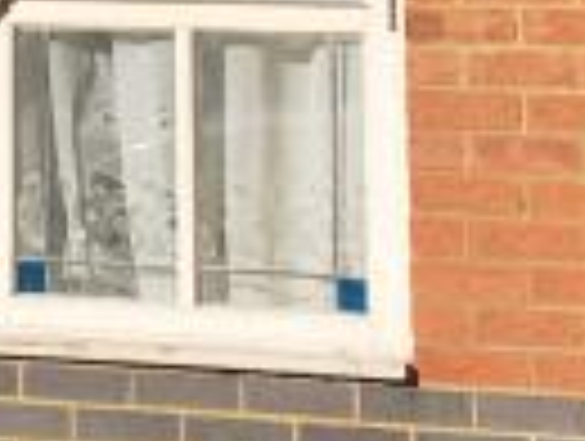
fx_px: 3860
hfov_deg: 8.5
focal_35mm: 228
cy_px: -896
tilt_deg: +13.3
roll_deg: -2.2
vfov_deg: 6.0
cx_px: -230
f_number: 2.2
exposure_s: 1/3497
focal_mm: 4.15
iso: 25
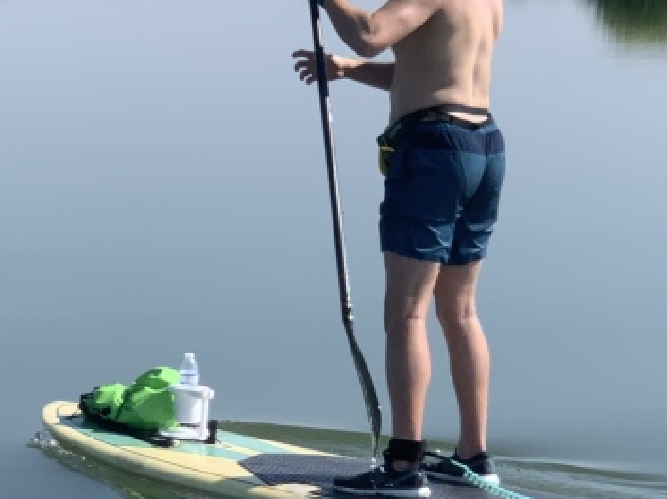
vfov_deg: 9.8
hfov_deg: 13.1
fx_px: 2907
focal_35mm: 151
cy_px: 384
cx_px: 249
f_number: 2.4
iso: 16
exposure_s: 1/1261
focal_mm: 6
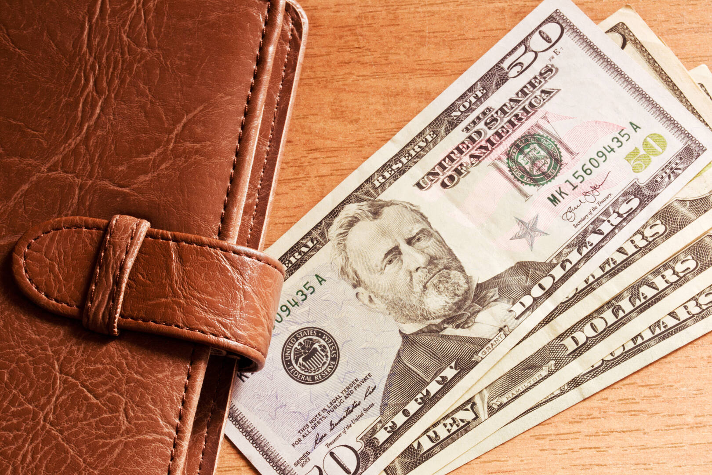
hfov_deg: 29.9
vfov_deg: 20.2
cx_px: 356
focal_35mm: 68
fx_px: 1335
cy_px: 238
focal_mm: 45
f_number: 16
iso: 400
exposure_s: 1/2
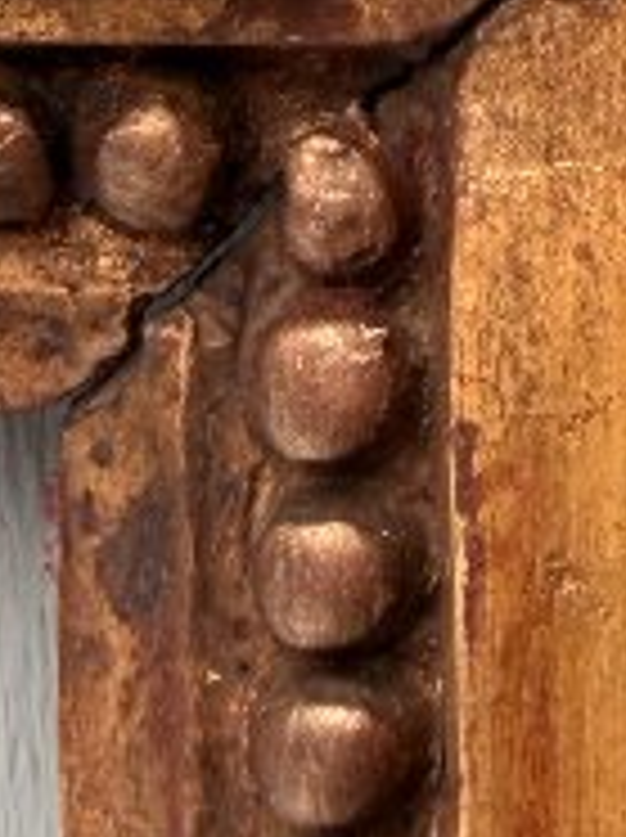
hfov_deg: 9.5
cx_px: 572
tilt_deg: -4.9
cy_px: 198
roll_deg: +0.0
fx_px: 3746
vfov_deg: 12.7
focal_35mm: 155
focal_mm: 2.22
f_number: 2.2
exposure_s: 1/100
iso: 80
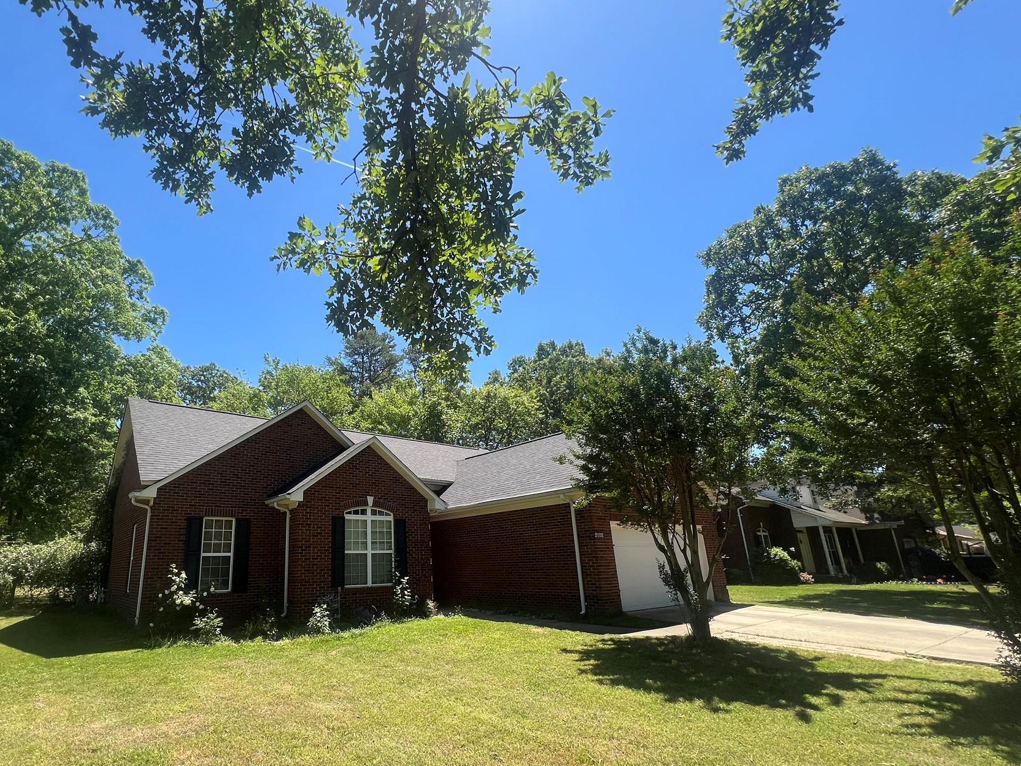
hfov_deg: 93.1
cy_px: 429
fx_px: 472
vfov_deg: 77.8
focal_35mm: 16
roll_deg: +1.5
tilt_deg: +15.2
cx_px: 400
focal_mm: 1.57
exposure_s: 1/779
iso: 32
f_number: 1.8
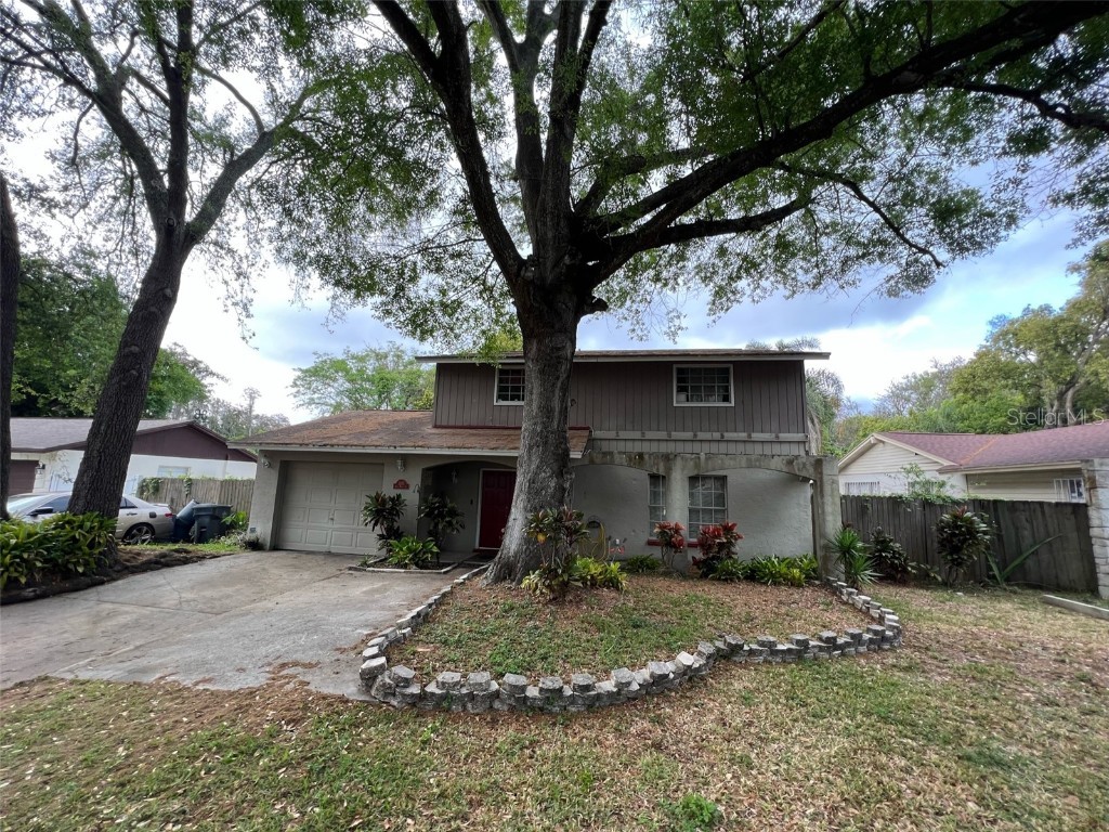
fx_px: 416
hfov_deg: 106.2
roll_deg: +0.7
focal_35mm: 13
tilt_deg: +10.2
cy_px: 416
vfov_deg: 89.9
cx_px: 554
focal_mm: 1.57
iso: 32
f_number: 1.8
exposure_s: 1/138
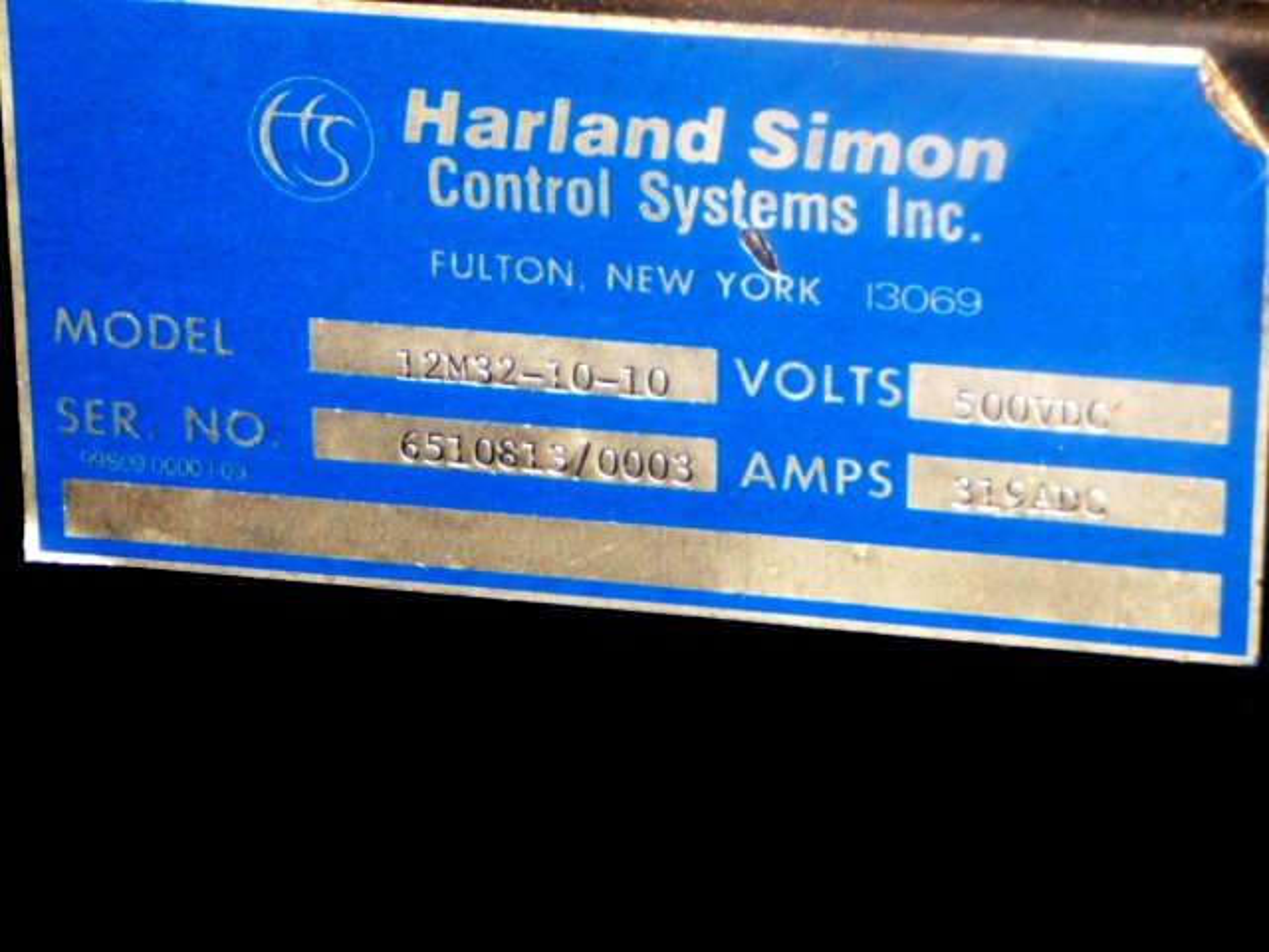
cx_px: 634
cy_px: 476
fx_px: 4436
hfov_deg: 16.3
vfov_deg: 12.2
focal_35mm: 121
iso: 400
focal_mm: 12.2
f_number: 4.6
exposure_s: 1/40
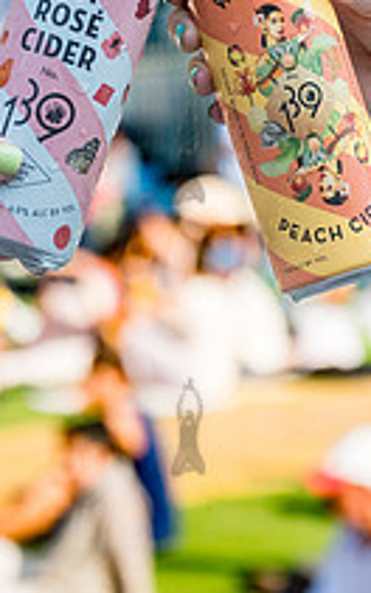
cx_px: 229
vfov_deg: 9.0
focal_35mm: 233
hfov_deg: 5.6
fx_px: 3767
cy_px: 305
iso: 400
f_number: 4.5
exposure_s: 1/2000
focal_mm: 65
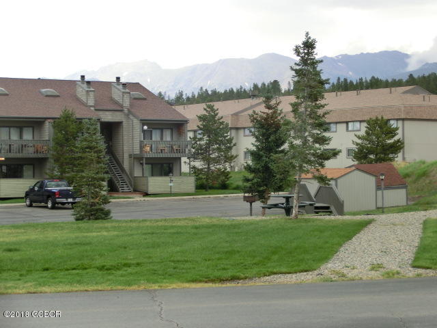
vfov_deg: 15.4
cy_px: 164
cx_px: 218
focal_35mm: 96
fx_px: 1212
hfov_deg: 20.4
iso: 100
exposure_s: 1/60
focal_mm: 17.06
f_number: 5.3
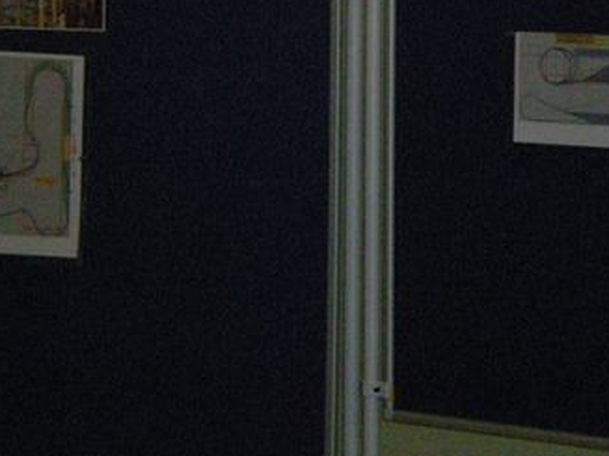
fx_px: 3922
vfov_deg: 6.6
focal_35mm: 223
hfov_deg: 8.9
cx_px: 291
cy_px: 37
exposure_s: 1/120
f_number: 5.9
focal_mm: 18.9
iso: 800
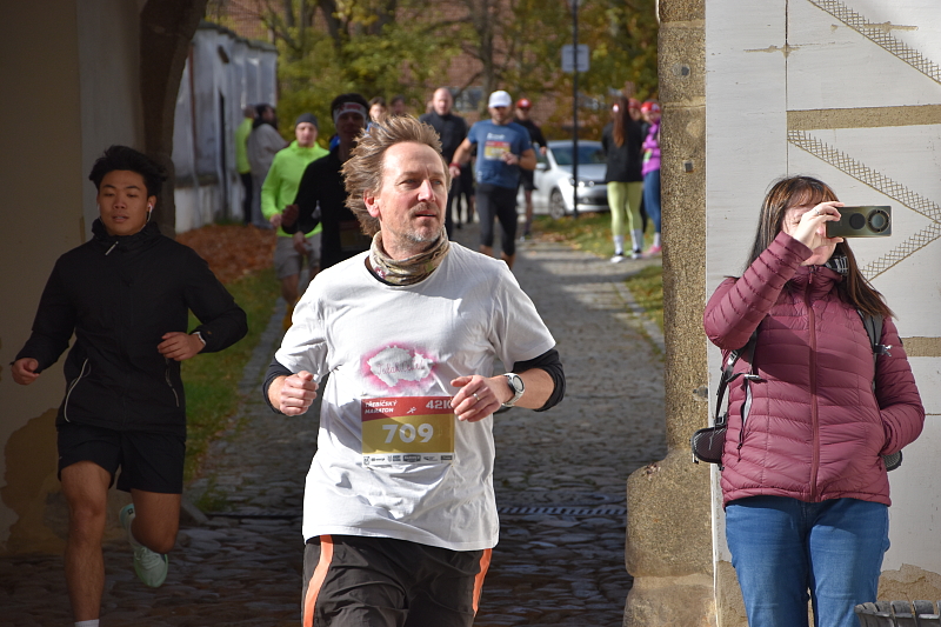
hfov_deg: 13.0
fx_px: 4116
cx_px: 470
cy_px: 314
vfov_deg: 8.7
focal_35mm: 158
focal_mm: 105
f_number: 5.6
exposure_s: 1/1250
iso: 400
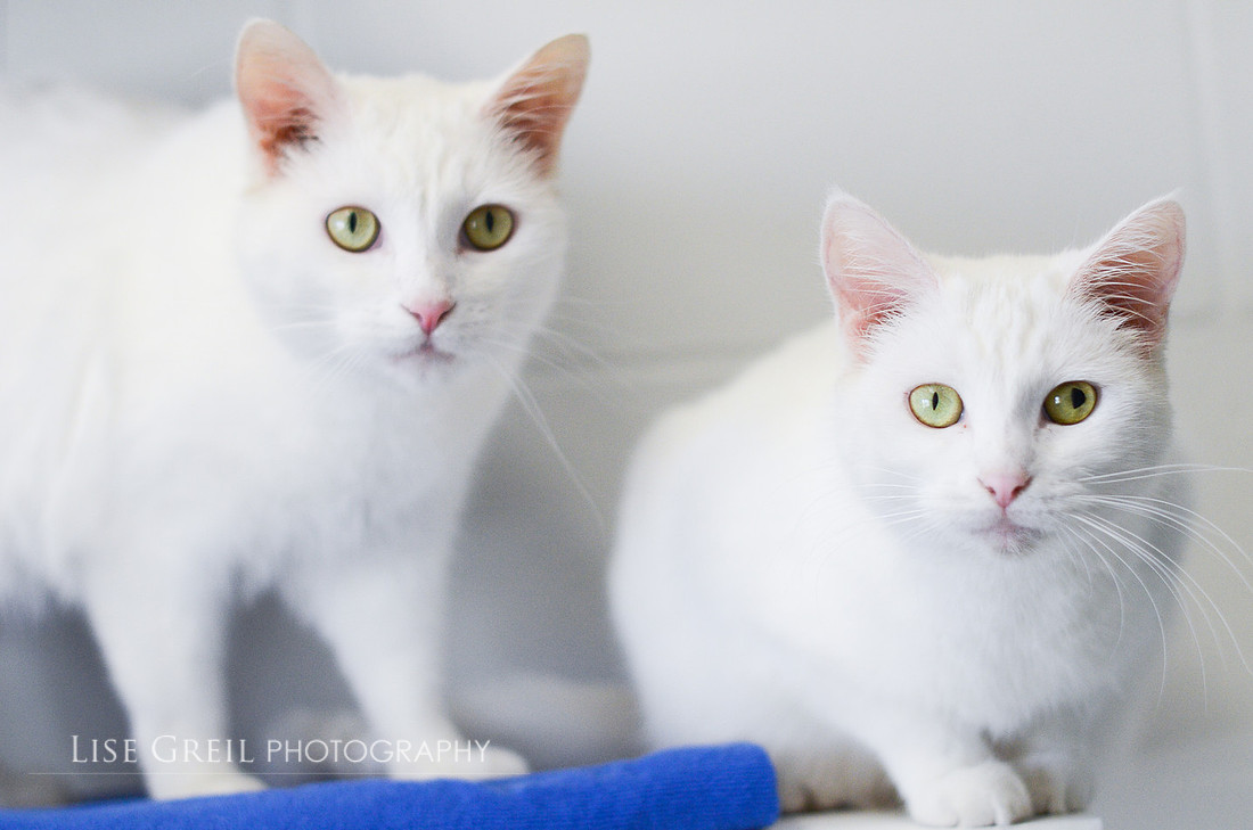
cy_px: 415
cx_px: 626
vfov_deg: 18.1
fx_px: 2605
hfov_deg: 27.0
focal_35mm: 75
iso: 1000
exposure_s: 1/1600
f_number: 2.2
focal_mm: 50
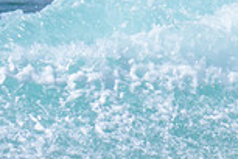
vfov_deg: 0.3
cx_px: -287
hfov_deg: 0.5
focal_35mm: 4139
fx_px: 27361
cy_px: 74
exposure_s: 1/2000
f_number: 11
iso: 450
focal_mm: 800
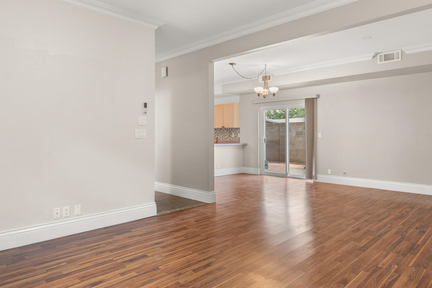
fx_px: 297
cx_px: 232
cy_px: 141
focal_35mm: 25
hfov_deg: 72.0
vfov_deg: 51.7
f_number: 8
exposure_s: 1/1.67
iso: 320
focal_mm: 16.5
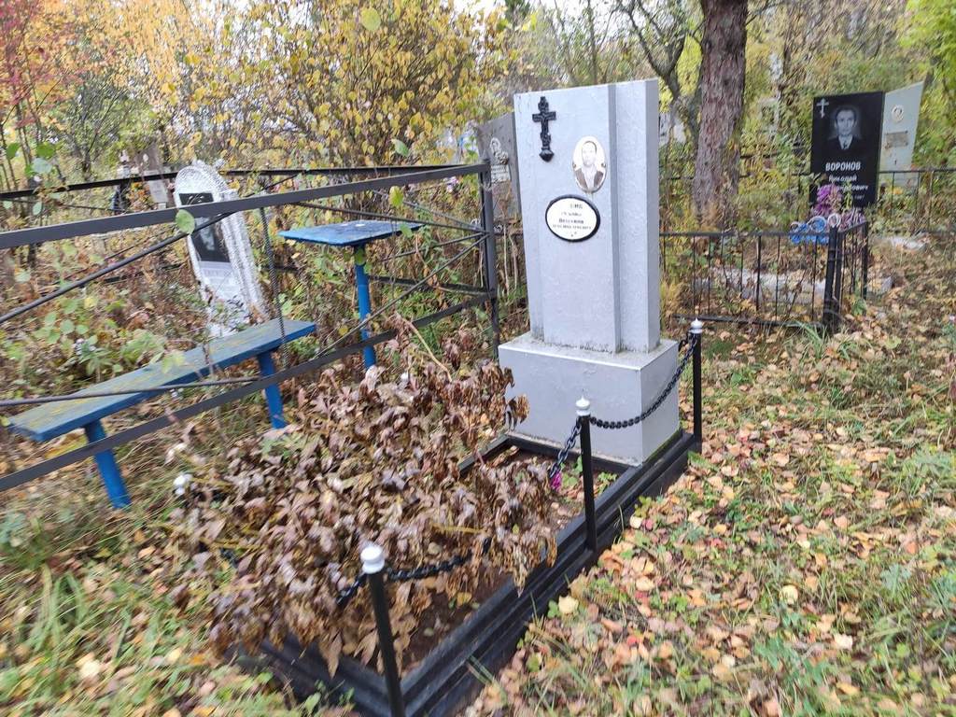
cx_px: 478
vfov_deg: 53.1
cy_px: 358
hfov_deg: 67.3
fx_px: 718
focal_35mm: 26
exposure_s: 1/50
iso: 164
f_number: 1.75
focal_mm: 4.77
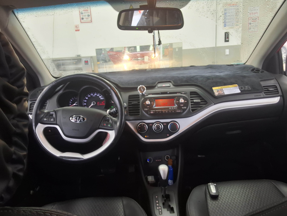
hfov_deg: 63.4
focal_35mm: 28
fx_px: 232
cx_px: 144
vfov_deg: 49.7
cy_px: 108
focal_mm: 2.91
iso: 50
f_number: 1.9
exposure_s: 1/40
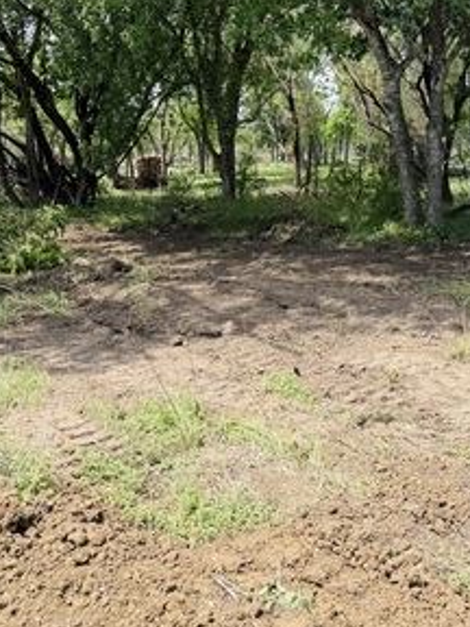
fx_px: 724
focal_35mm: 40
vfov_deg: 45.8
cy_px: 189
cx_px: 305
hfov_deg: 35.7
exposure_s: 1/1770
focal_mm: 6.76
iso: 80
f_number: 1.78
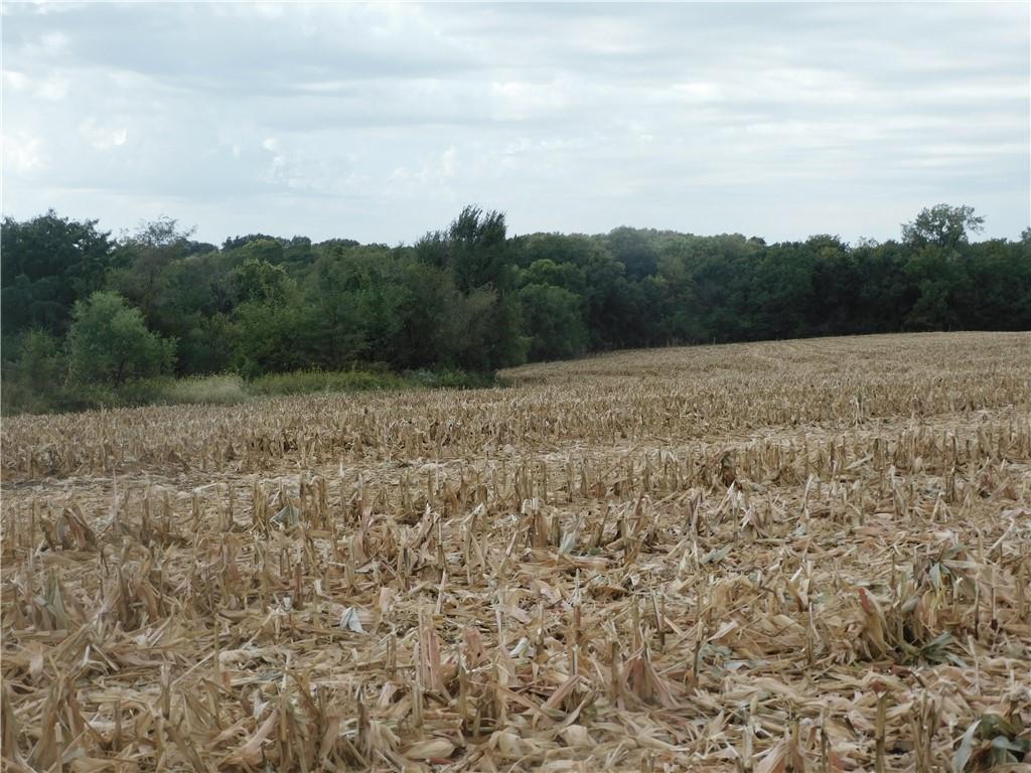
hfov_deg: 34.9
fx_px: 1638
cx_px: 516
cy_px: 386
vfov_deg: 26.6
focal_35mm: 55
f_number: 4
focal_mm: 9.9
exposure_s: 1/500
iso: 125
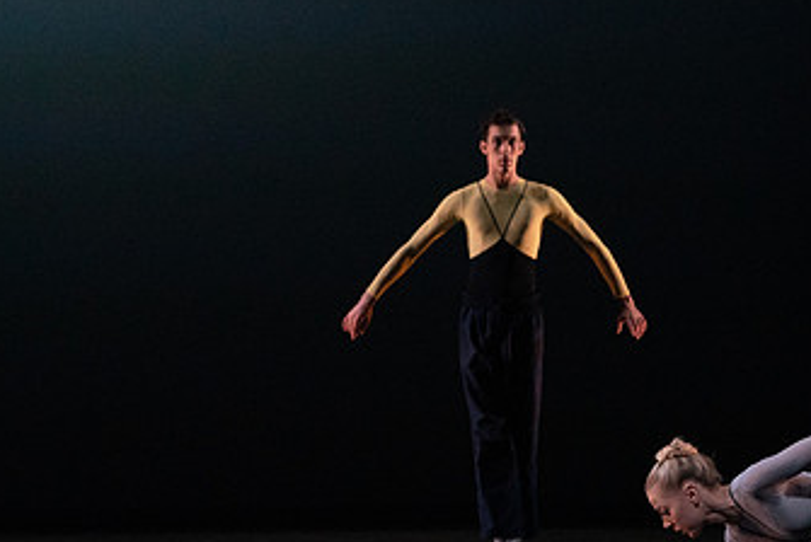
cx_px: 649
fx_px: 7801
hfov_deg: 5.9
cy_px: 318
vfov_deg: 4.0
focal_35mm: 346
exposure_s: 1/500
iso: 12800
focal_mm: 200
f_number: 8
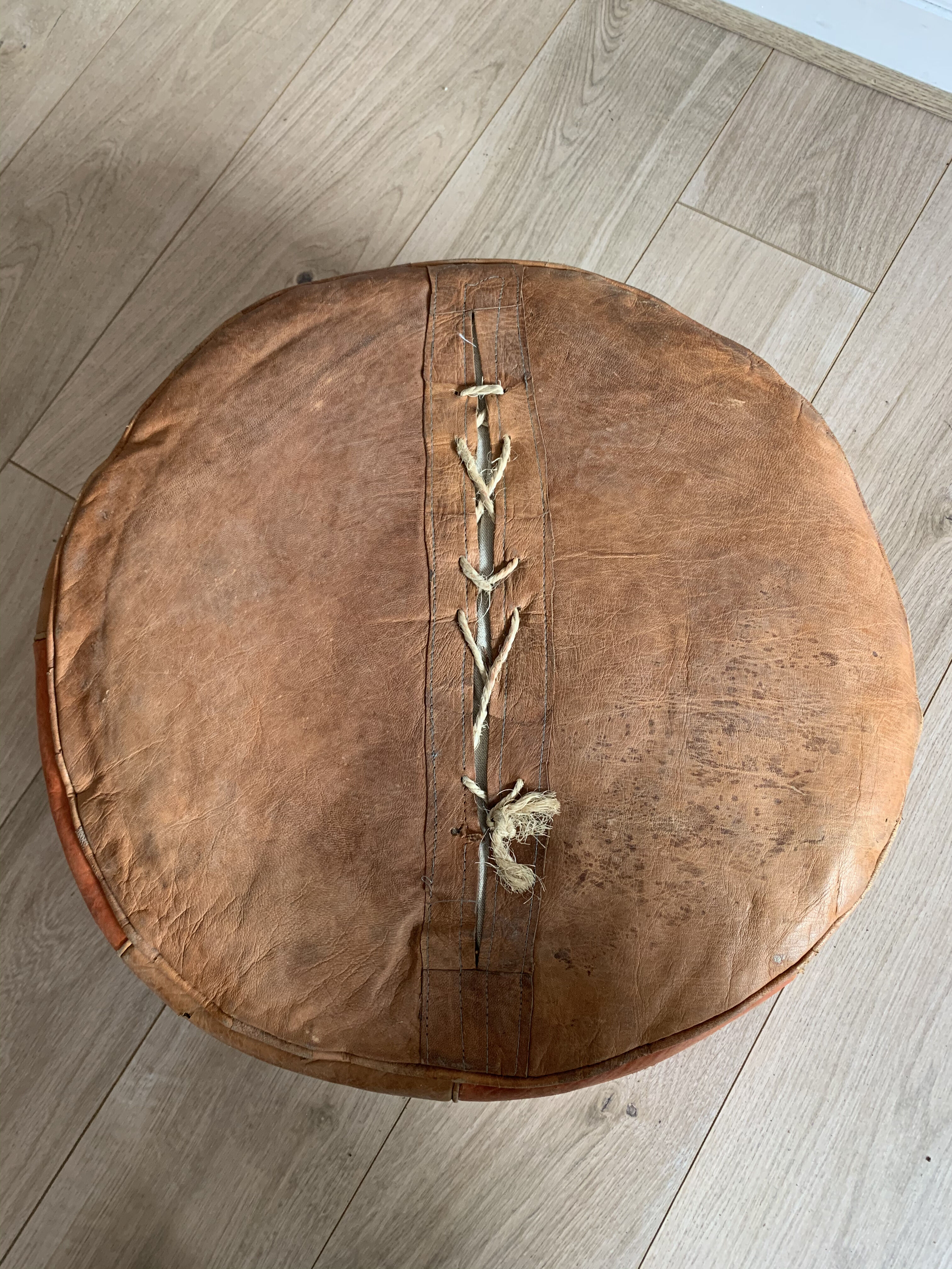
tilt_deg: -74.6
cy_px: 634
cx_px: 476
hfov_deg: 53.1
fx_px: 953
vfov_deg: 67.3
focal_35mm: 26
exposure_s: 1/60
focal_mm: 4.25
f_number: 1.8
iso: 100
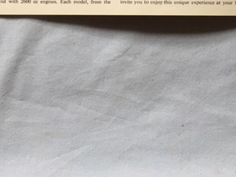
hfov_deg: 29.2
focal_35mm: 66
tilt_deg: -86.3
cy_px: -13
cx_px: 158
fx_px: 450
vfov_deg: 21.3
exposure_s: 1/33
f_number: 2.2
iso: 40
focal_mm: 4.15
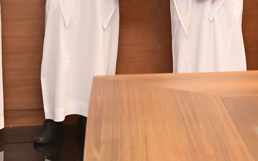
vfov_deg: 8.8
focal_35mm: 144
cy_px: -103
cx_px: 196
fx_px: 1013
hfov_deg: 14.5
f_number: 5
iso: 1600
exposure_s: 1/160
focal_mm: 40
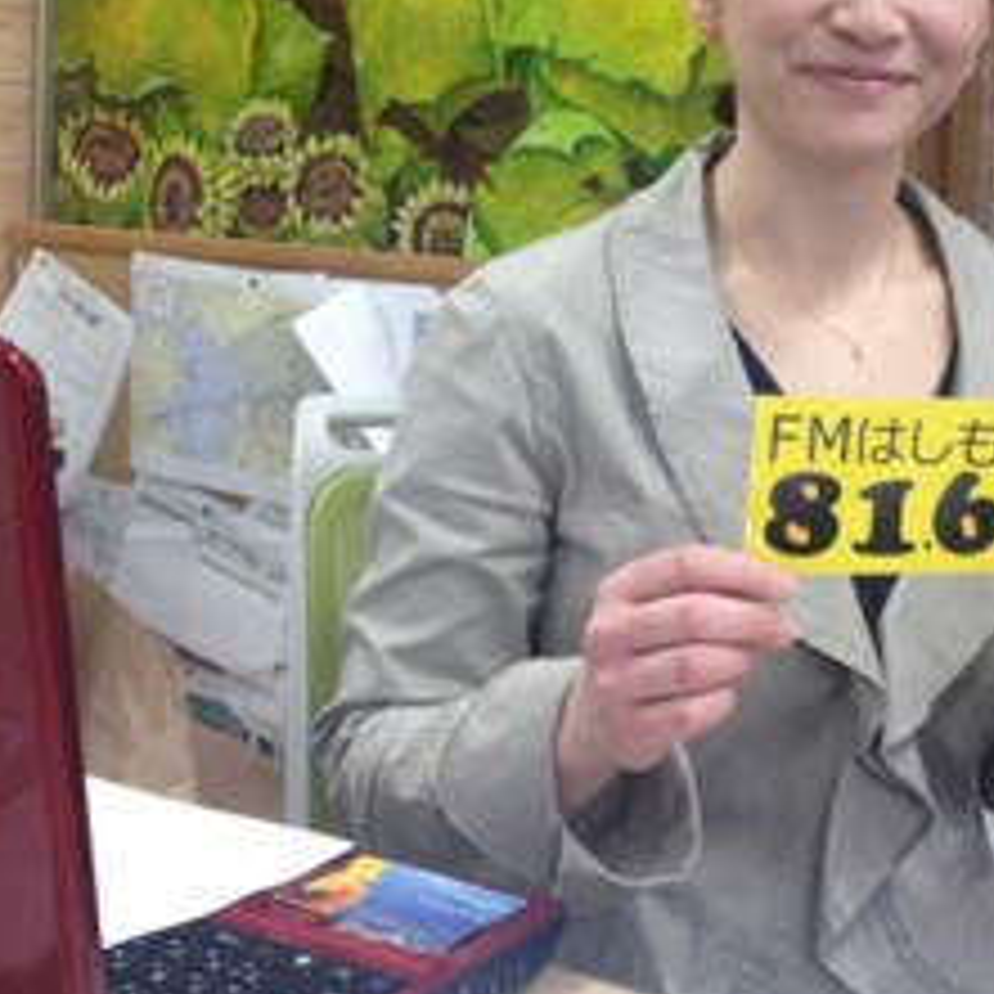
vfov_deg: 27.0
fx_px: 2047
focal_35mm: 63
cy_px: 279
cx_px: 783
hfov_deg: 26.8
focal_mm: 4.28
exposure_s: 1/40
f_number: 2.4
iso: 80
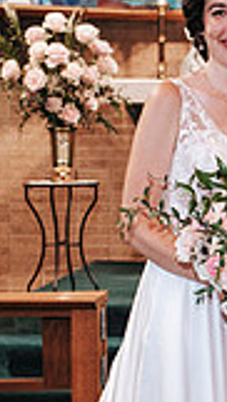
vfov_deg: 13.8
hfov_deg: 7.7
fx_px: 1653
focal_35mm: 155
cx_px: 311
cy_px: 305
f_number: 3.2
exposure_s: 1/125
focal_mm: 35
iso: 900
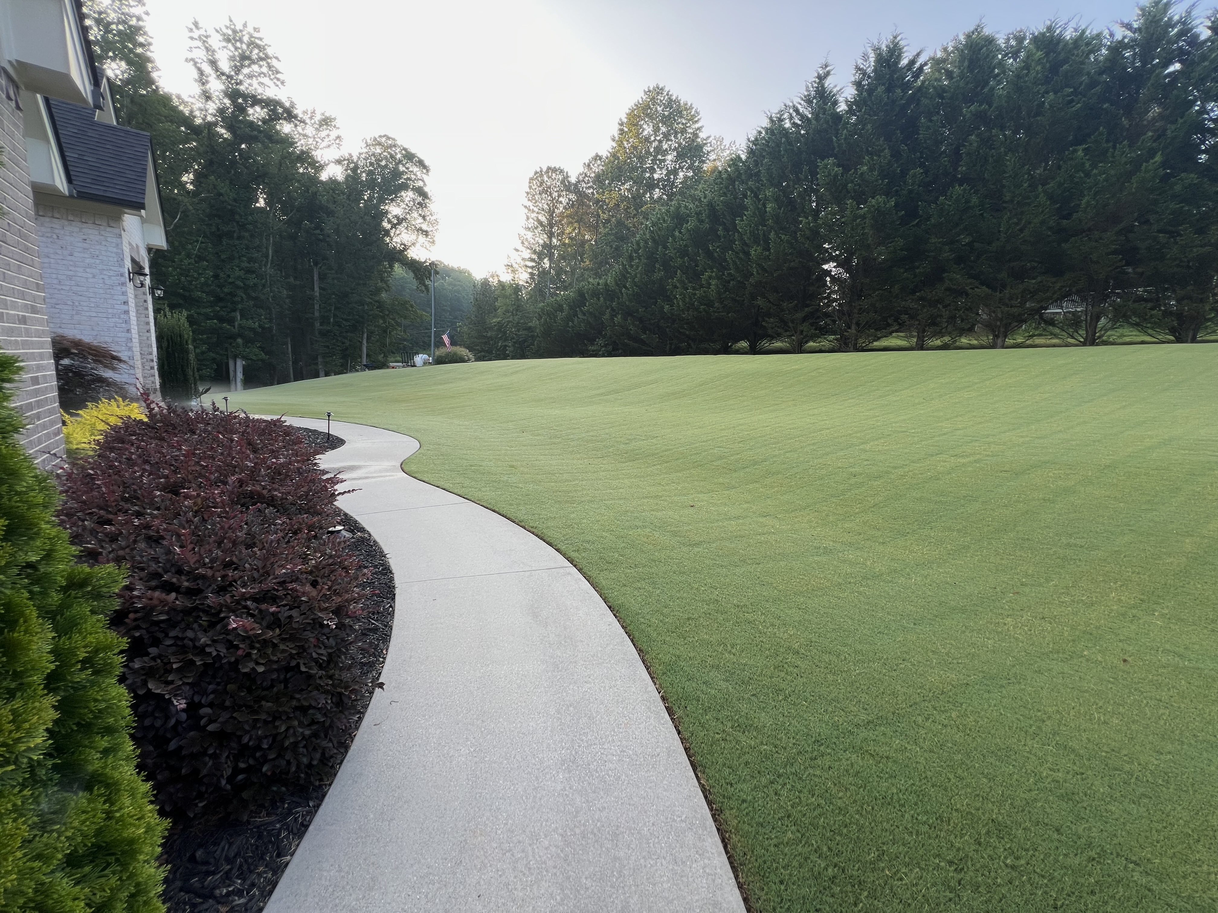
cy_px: 456
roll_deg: -3.4
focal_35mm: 13
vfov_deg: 89.9
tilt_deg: -9.0
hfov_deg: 106.2
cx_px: 609
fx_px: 457
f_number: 1.8
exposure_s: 1/99
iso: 40
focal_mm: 1.57
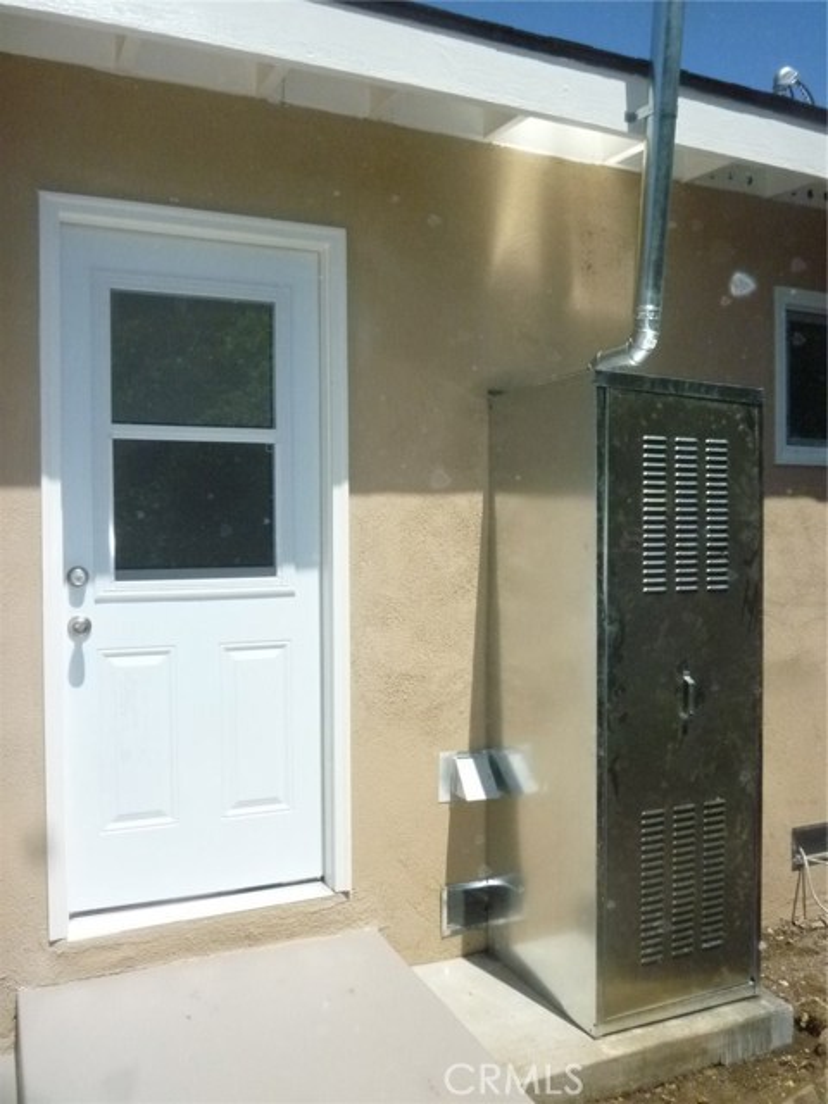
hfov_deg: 48.2
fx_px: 925
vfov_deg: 61.7
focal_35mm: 29
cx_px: 414
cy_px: 552
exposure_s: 1/1000
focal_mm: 5.2
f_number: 8
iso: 400
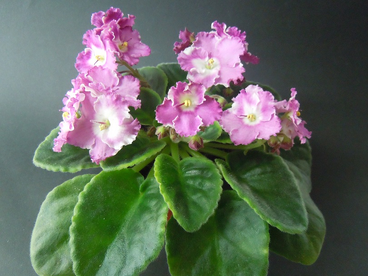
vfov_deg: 46.8
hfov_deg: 59.9
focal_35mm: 30
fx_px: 319
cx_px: 184
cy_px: 138
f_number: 3.5
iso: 800
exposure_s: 1/40
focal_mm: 5.4
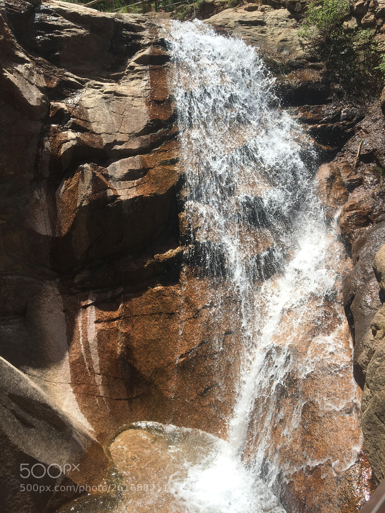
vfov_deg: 61.7
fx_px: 430
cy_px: 256
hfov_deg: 48.2
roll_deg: +2.6
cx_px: 192
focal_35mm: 29
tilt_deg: -14.1
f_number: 2.2
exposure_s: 1/1508
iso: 25
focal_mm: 4.15
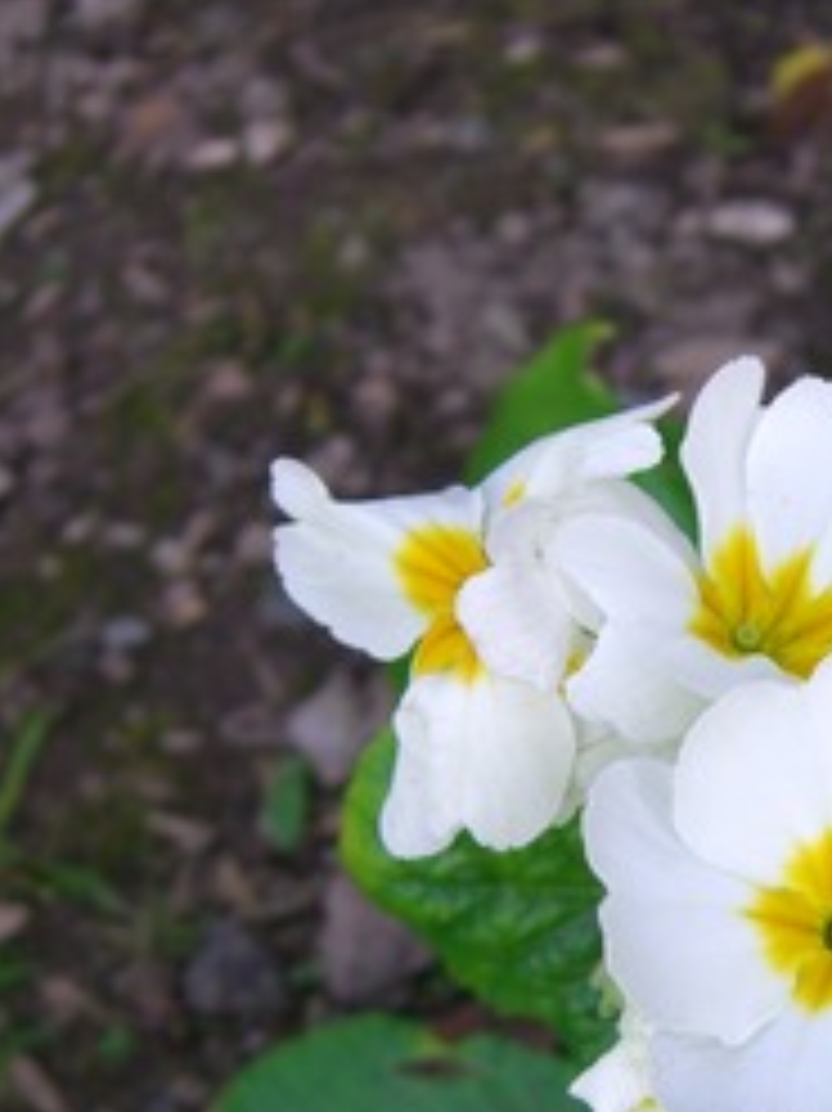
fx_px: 2662
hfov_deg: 17.5
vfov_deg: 23.3
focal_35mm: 83
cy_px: 831
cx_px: 738
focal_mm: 7.9
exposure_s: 1/200
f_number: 2.8
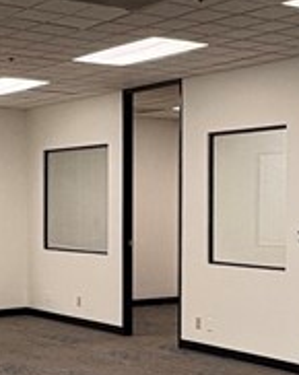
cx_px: 93
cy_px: 235
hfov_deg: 19.8
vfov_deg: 24.7
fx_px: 854
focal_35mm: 77
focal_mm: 2.22
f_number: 2.2
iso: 160
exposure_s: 1/120
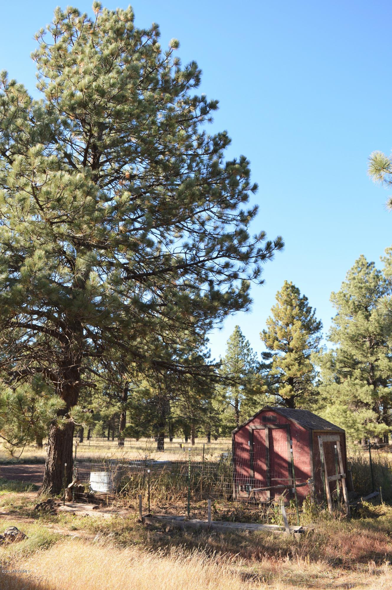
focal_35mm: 27
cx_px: 196
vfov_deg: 67.4
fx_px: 442
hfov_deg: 47.8
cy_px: 295
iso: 100
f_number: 5.6
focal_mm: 18
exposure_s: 1/125
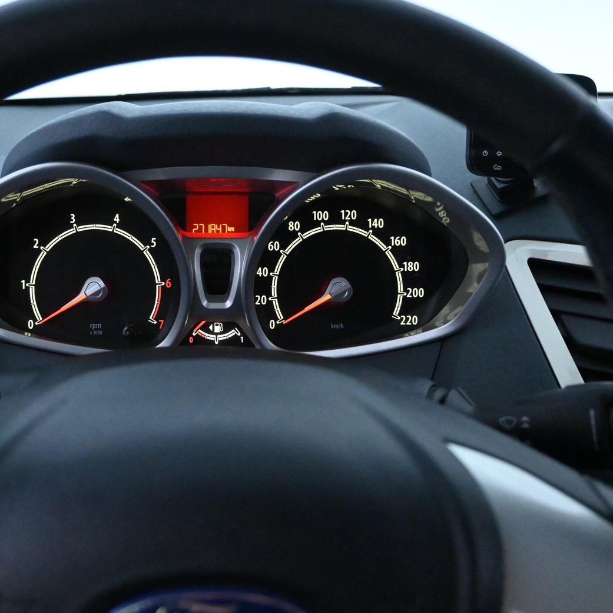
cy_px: 306
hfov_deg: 39.9
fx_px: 835
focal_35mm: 42
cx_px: 211
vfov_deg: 40.3
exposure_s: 1/200
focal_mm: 21
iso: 10000
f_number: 4
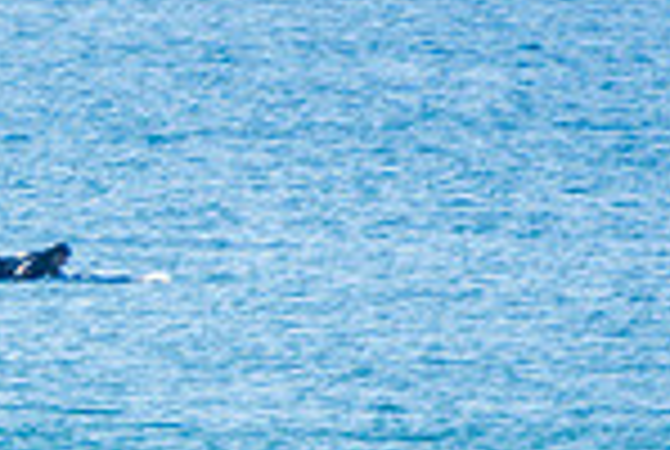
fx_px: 26574
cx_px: -621
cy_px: 403
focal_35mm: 1425
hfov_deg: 1.4
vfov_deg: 1.0
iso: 250
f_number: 5.6
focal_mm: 240
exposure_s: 1/1600
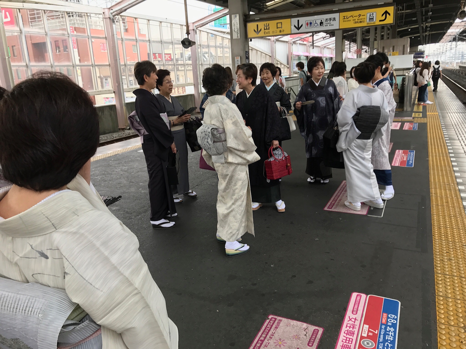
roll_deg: +3.5
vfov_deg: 49.7
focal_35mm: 28
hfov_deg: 63.4
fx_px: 377
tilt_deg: -13.0
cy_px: 174
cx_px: 233
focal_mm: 3.99
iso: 20
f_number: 1.8
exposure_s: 1/117
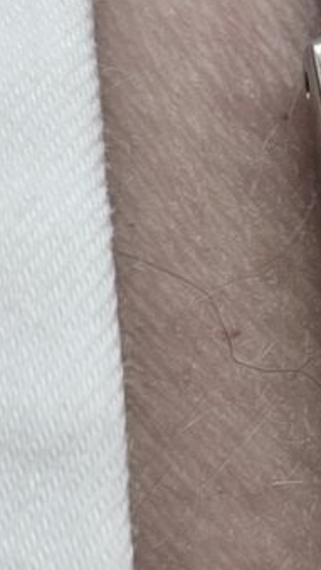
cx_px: 639
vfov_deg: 11.4
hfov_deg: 6.3
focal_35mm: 189
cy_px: 409
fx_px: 2856
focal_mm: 6.3
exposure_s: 1/120
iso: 16
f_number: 1.7
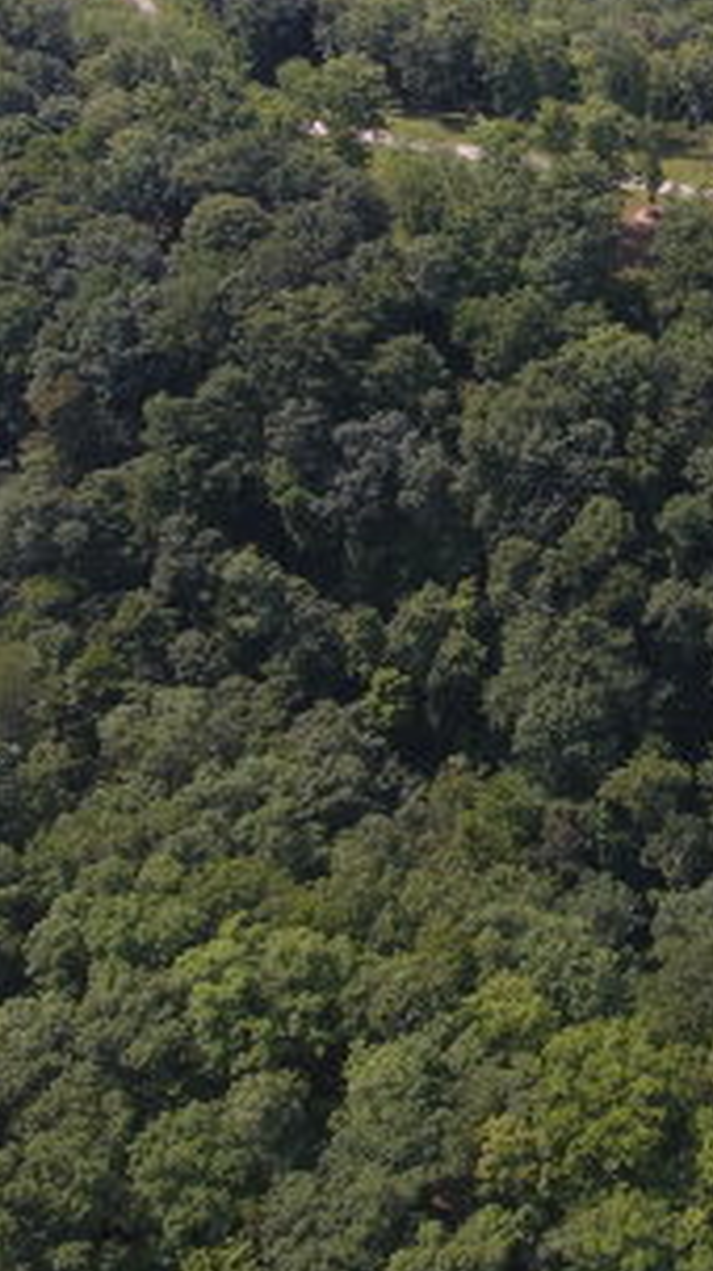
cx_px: 1122
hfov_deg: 20.6
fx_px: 1616
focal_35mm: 48
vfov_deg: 41.3
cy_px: 281
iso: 100
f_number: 2.8
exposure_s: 1/447
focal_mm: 3.61
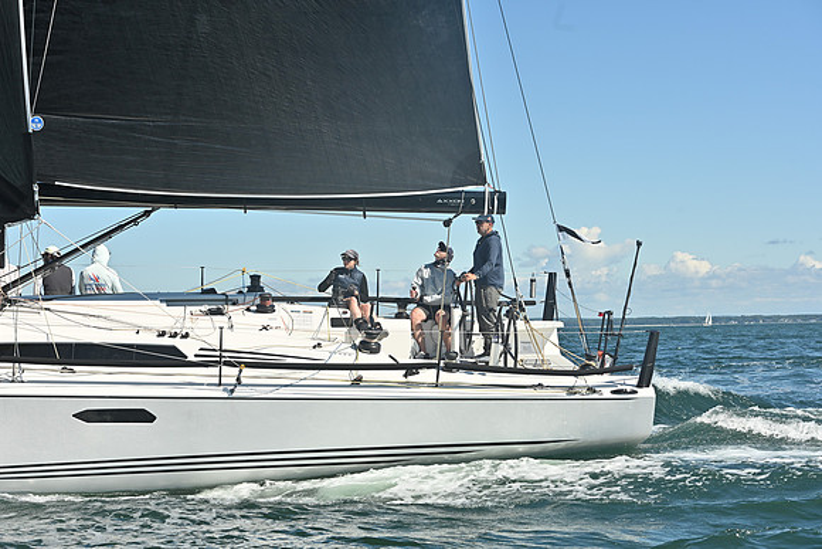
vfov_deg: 19.5
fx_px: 1599
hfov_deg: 28.8
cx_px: 411
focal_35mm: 70
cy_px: 274
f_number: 8
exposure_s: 1/1000
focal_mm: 70
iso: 250
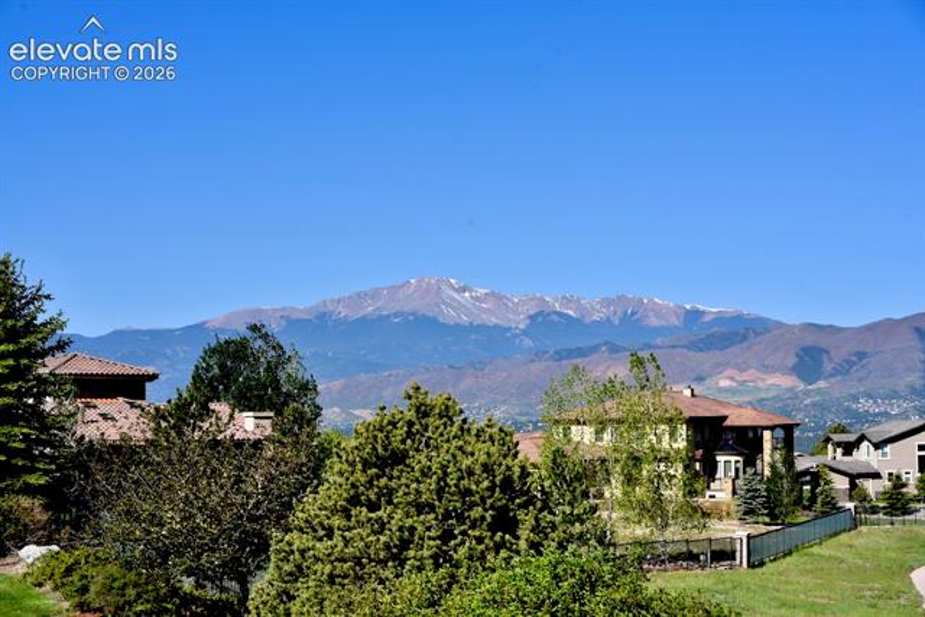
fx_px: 1799
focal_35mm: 70
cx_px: 462
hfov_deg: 28.8
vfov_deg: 19.5
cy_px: 308
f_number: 11
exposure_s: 1/500
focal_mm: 70
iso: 200
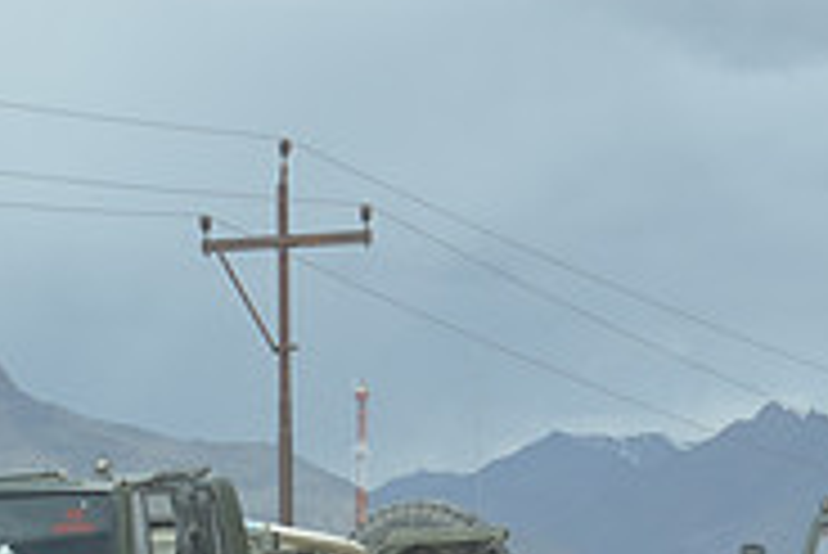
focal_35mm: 260
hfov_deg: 7.9
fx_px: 5975
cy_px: 559
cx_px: 112
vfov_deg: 5.3
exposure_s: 1/250
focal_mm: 55
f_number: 8
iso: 100
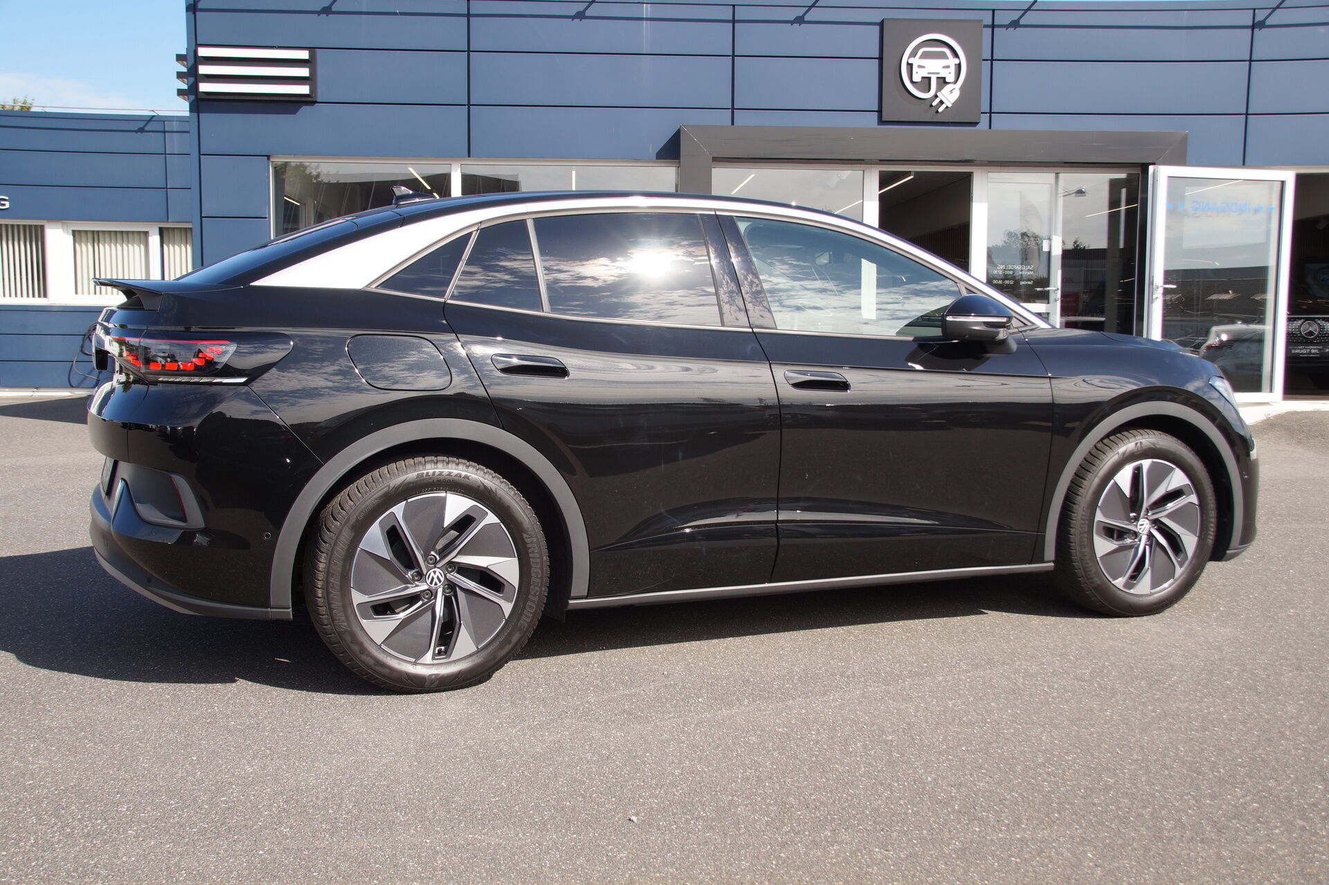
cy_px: 442
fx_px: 1328
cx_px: 664
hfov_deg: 53.2
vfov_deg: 36.8
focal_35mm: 36
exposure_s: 1/200
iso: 100
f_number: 7.1
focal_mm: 24
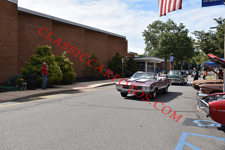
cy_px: 75
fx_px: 206
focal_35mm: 33
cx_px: 112
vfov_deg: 40.0
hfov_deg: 57.2
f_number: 7.1
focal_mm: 22
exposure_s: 1/200
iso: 100
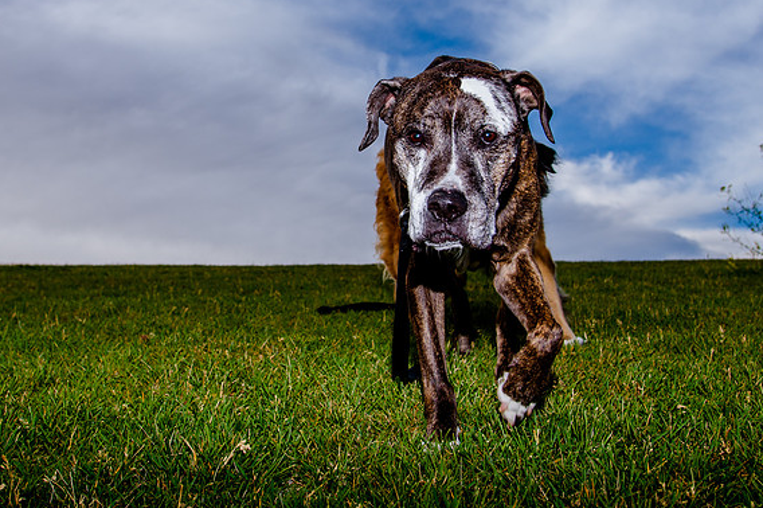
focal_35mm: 45
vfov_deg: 29.6
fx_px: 953
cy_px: 162
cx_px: 306
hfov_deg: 43.4
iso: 200
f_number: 5.6
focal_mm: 24
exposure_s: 1/500
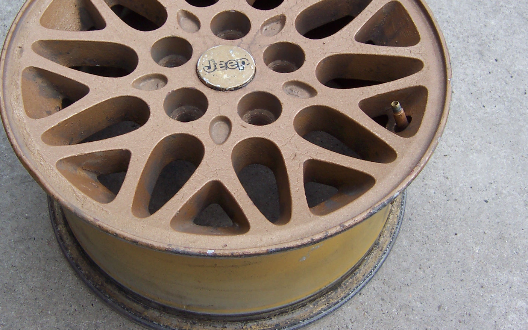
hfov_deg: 44.3
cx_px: 243
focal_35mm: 45
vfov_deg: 28.5
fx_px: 648
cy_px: 125
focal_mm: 5.6
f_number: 4
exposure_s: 1/250
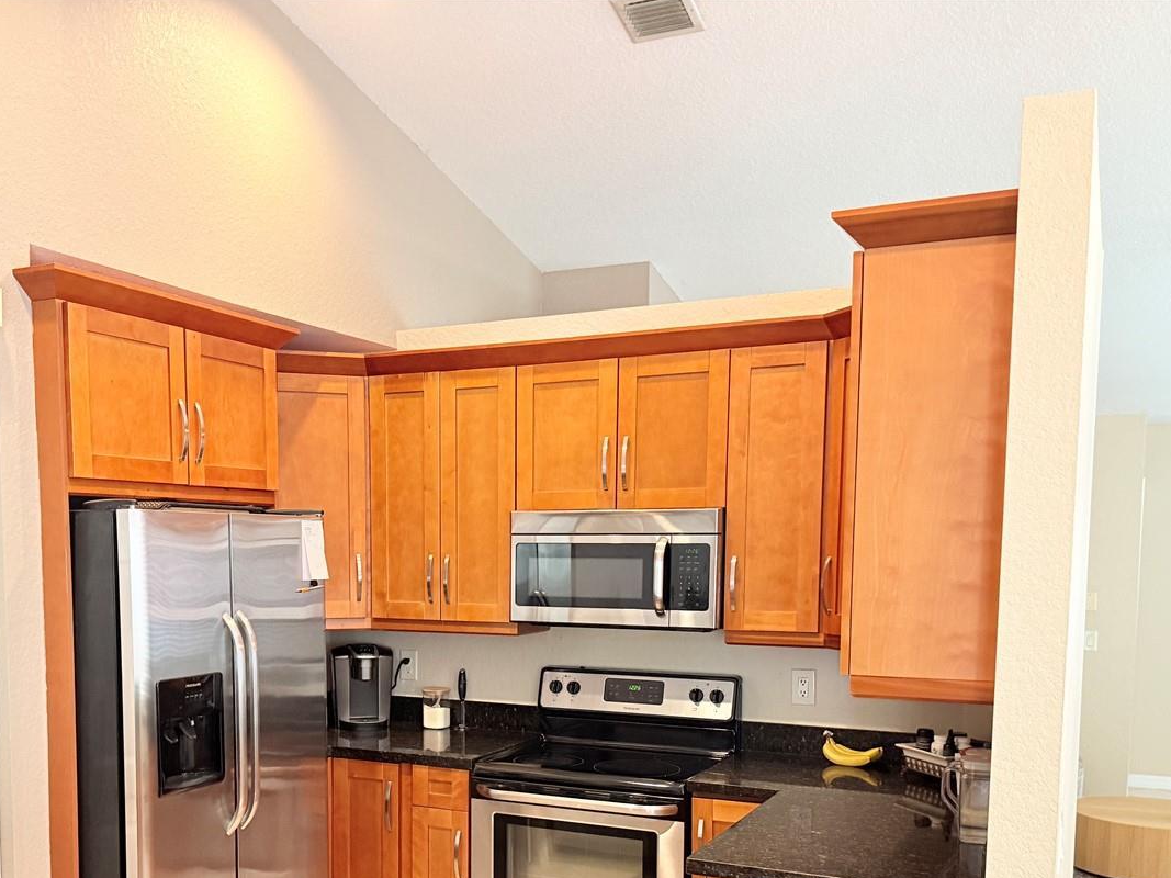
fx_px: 1218
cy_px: 654
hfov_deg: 51.0
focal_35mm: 36
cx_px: 468
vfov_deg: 38.7
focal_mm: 6.76
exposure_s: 1/60
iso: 320
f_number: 1.78
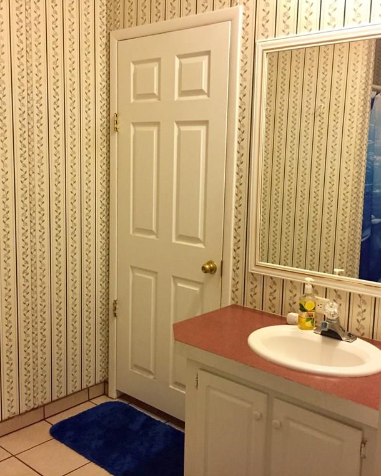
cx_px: 169
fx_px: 536
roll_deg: -2.7
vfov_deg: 47.9
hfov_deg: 39.1
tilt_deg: -9.9
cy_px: 238
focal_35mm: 38
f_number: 2.2
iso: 160
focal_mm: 4.15
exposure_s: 1/30
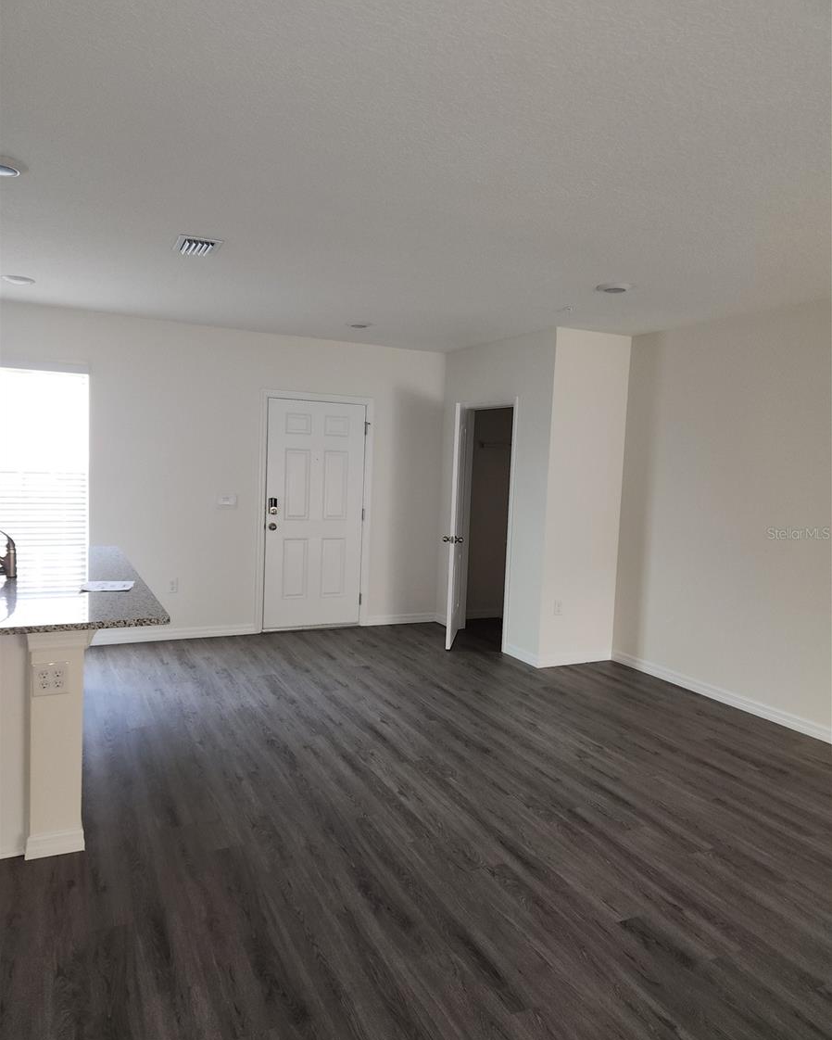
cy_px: 533
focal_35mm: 24
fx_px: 739
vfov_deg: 70.3
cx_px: 416
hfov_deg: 58.8
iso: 100
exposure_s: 1/30
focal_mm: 5.4
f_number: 1.8
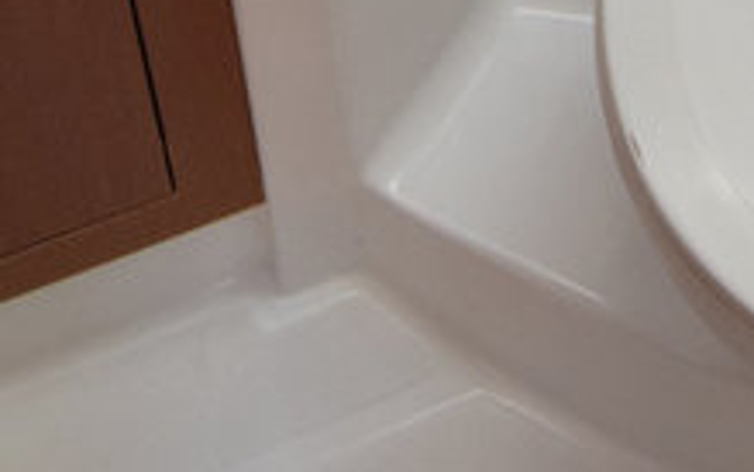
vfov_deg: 11.7
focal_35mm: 85
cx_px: 406
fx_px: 1738
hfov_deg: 24.5
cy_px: -770
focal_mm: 11
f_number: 5
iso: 1600
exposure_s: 1/100
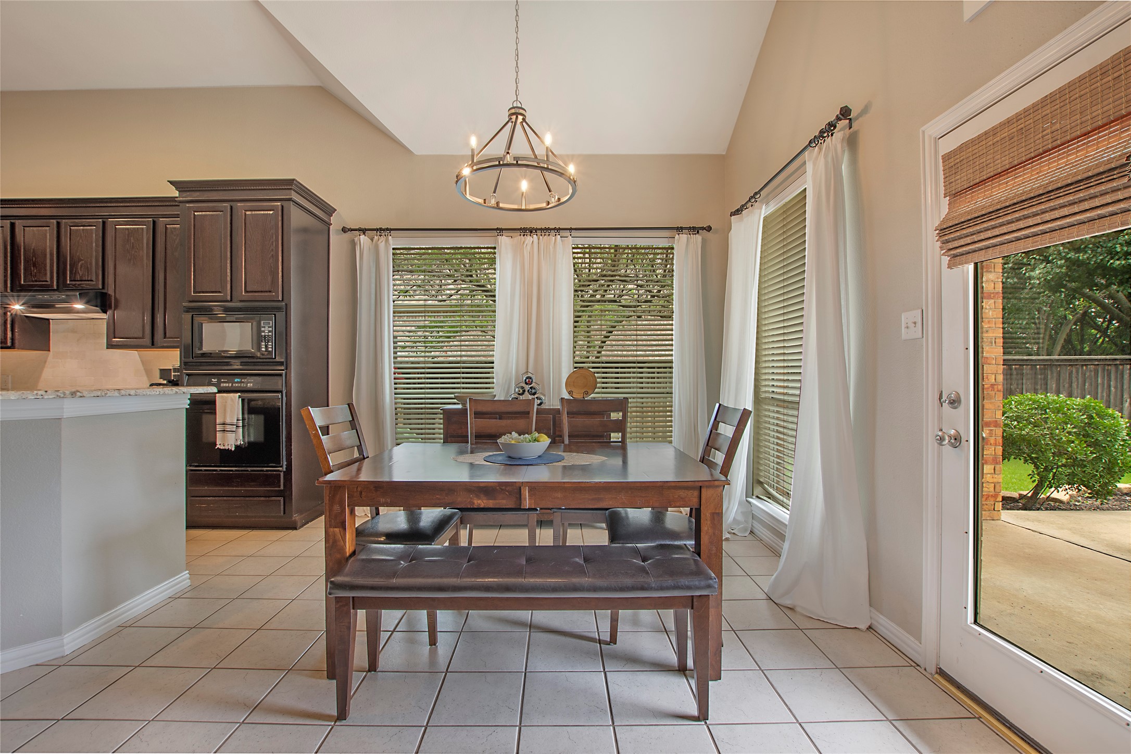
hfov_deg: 100.4
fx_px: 471
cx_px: 566
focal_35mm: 15
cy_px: 377
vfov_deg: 77.3
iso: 100
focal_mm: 10
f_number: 7.1
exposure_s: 1/40
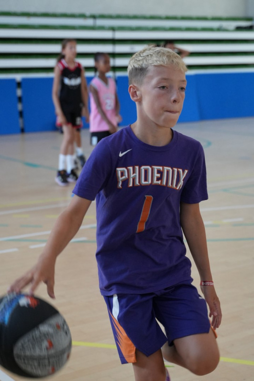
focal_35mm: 72
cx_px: 127
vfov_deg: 28.1
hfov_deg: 18.9
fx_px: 762
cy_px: 190
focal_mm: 48
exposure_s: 1/400
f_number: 2.8
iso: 1600
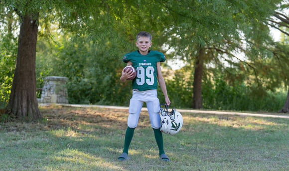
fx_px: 588
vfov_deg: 16.5
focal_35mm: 76
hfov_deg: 27.6
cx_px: 146
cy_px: 98
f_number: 2.8
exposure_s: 1/320
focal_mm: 70
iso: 125
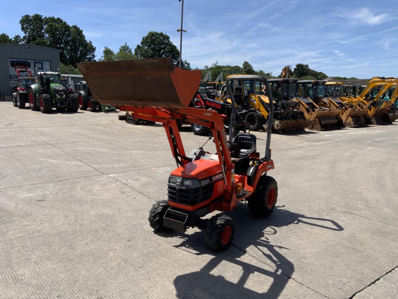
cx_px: 199
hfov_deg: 61.7
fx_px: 333
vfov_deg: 48.2
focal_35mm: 29
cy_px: 150
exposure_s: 1/2141
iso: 20
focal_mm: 3
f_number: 1.8
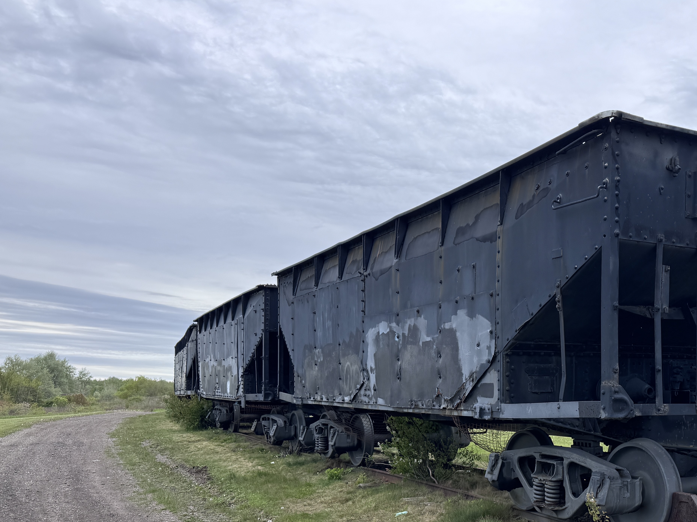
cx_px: 519
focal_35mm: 37
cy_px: 385
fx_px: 745
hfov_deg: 48.3
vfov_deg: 37.8
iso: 80
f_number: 1.78
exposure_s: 1/2105
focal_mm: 6.76
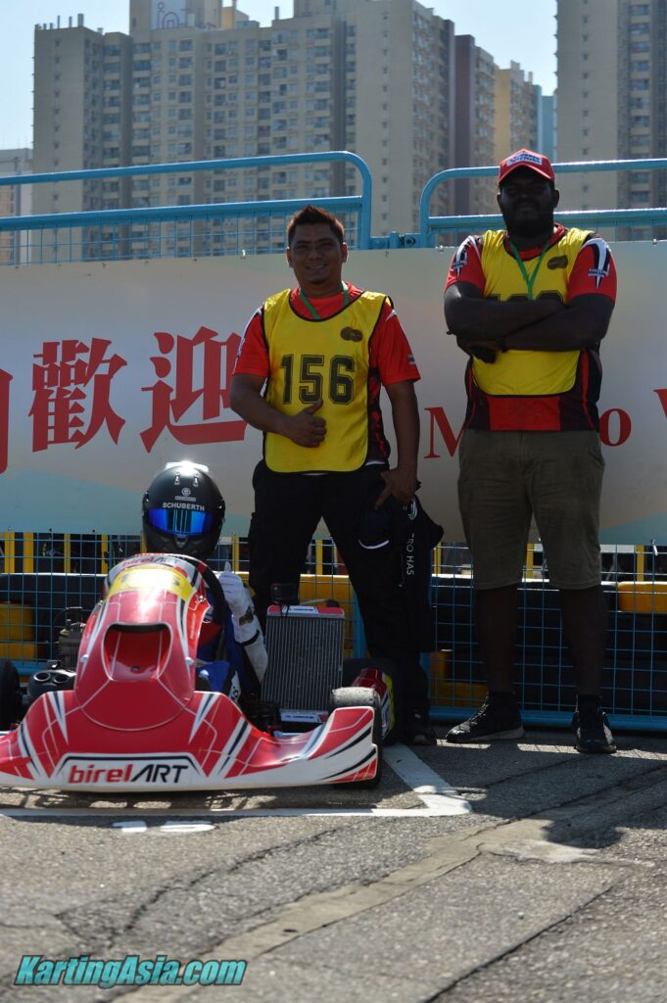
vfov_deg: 28.9
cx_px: 334
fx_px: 1949
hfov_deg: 19.4
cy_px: 502
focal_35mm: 70
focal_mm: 70
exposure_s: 1/3200
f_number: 3.5
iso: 320
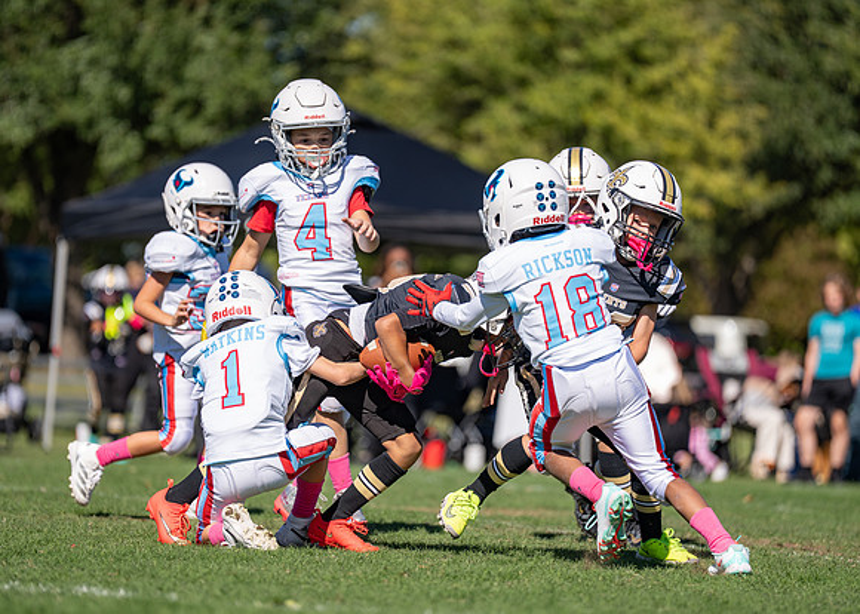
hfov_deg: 8.7
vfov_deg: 6.2
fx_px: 5667
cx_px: 382
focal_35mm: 232
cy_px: 319
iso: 100
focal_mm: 200
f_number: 2.8
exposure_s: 1/2500
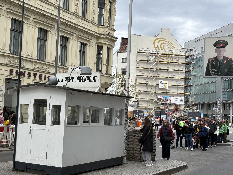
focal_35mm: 52
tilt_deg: +4.8
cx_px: 116
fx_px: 350
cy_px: 88
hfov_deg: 36.8
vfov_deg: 28.0
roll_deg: -2.6
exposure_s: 1/1957
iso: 32
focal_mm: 5.96
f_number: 1.6
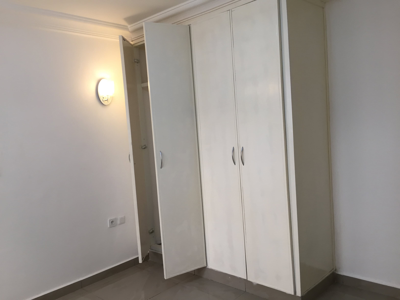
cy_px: 150
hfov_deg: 61.7
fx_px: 335
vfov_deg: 48.2
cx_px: 200
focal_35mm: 29
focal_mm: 4.2
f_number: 2.2
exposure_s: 1/33
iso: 32
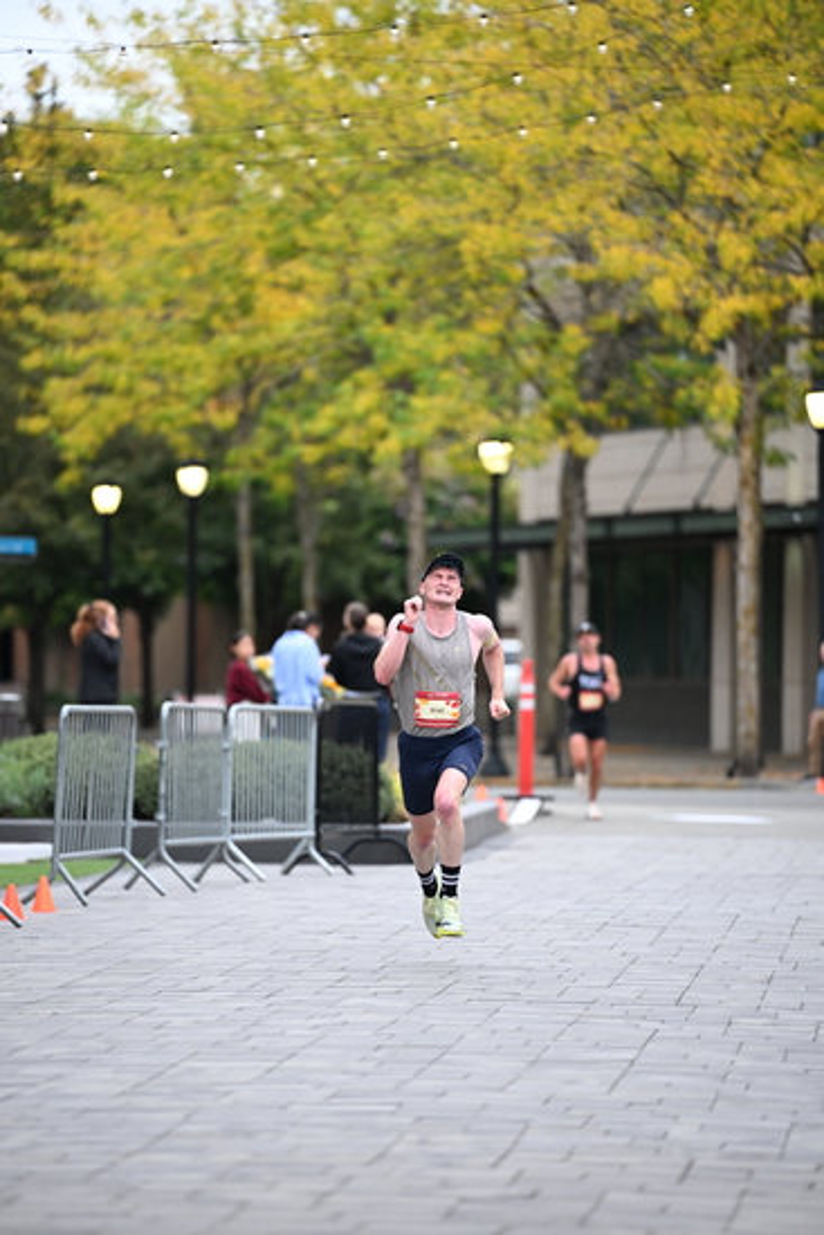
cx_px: 412
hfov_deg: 6.9
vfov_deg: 10.3
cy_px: 618
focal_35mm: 200
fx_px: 6862
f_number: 2.8
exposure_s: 1/800
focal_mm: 200
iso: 1600
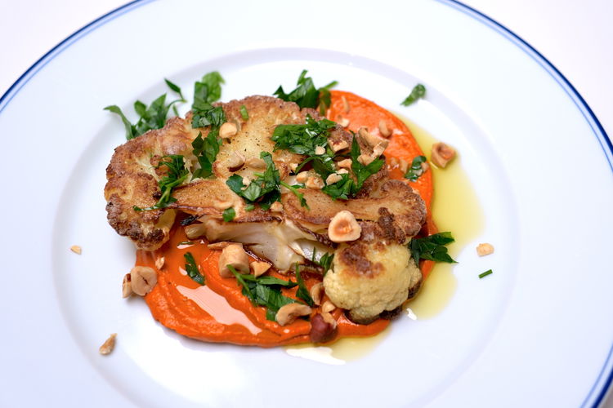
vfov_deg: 29.9
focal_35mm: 45
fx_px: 766
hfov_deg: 43.6
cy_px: 204
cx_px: 306
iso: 125
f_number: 2.8
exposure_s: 1/160
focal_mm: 30
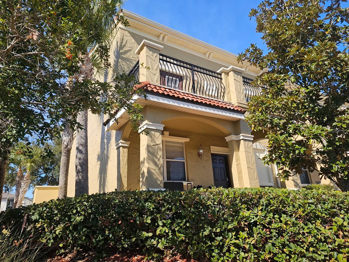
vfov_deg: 58.9
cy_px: 131
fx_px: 232
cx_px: 174
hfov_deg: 73.9
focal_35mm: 23
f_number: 1.7
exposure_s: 1/455
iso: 10
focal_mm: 6.3
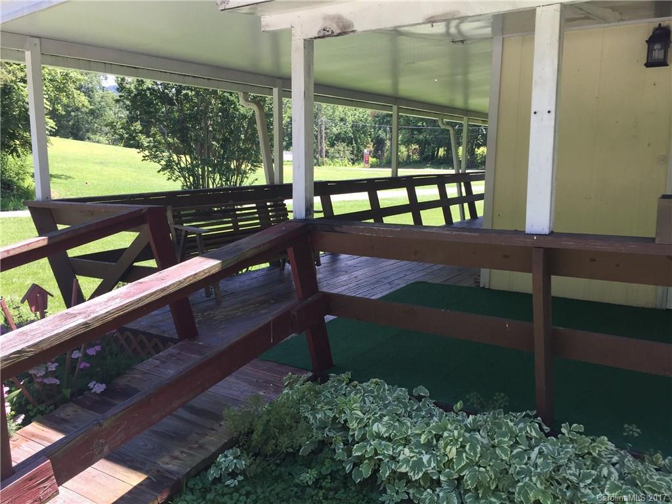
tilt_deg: -8.5
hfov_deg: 61.7
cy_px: 252
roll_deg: -0.6
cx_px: 336
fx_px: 563
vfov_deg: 48.2
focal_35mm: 29
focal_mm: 4.15
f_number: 2.2
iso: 32
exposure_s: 1/391
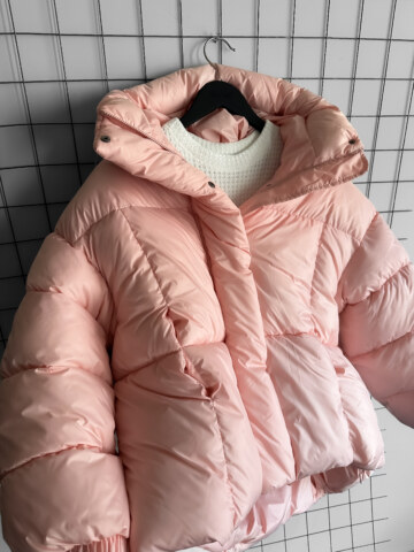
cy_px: 276
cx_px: 207
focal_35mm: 24
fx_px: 383
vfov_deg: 71.6
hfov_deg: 56.8
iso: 160
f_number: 1.8
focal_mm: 6.86
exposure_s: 1/120
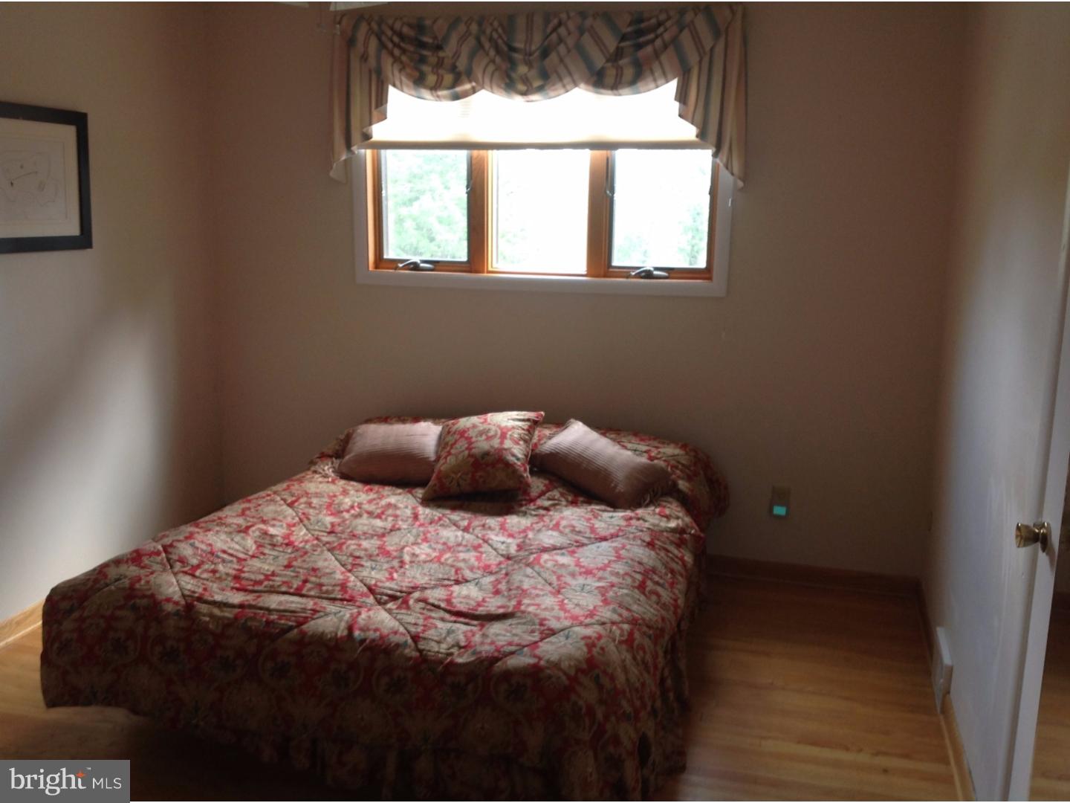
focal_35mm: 35
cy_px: 402
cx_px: 535
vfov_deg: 40.7
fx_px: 1082
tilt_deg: -12.2
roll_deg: -2.3
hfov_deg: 52.6
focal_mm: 4.28
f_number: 2.4
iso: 50
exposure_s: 1/15
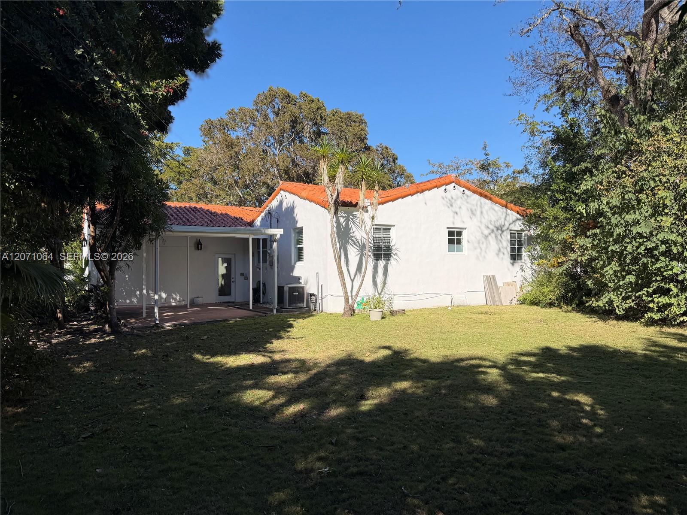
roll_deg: +0.8
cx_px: 344
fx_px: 476
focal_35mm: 24
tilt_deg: +1.4
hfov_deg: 71.6
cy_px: 258
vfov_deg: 56.8
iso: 80
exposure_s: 1/3759
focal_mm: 6.76
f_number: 1.78
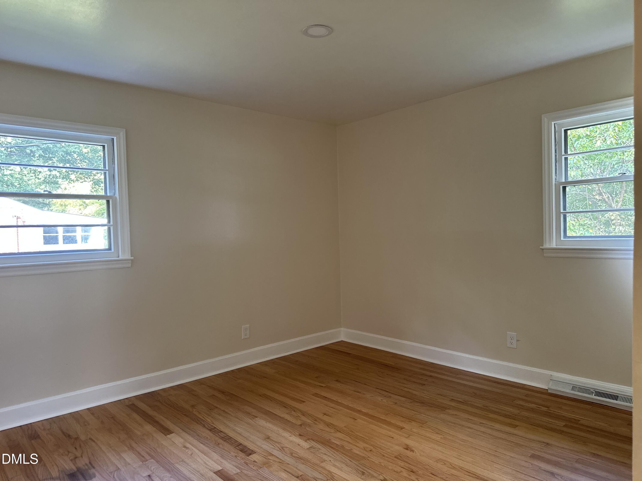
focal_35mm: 24
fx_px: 445
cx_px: 321
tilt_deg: -1.4
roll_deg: +1.0
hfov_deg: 71.6
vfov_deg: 56.8
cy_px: 240
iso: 200
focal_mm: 6.86
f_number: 1.78
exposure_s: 1/60
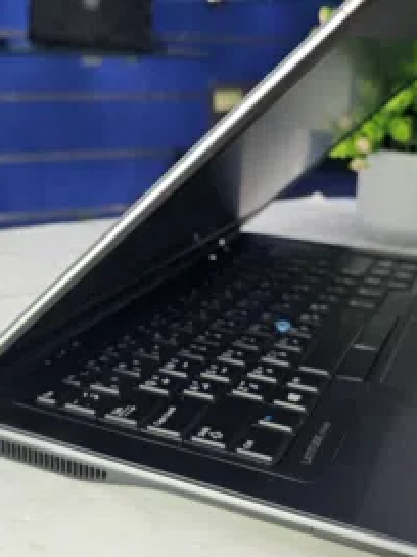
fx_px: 723
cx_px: 200
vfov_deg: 42.1
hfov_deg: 32.2
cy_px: 265
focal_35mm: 45
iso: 80
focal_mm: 6.3
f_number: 1.7
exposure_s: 1/100
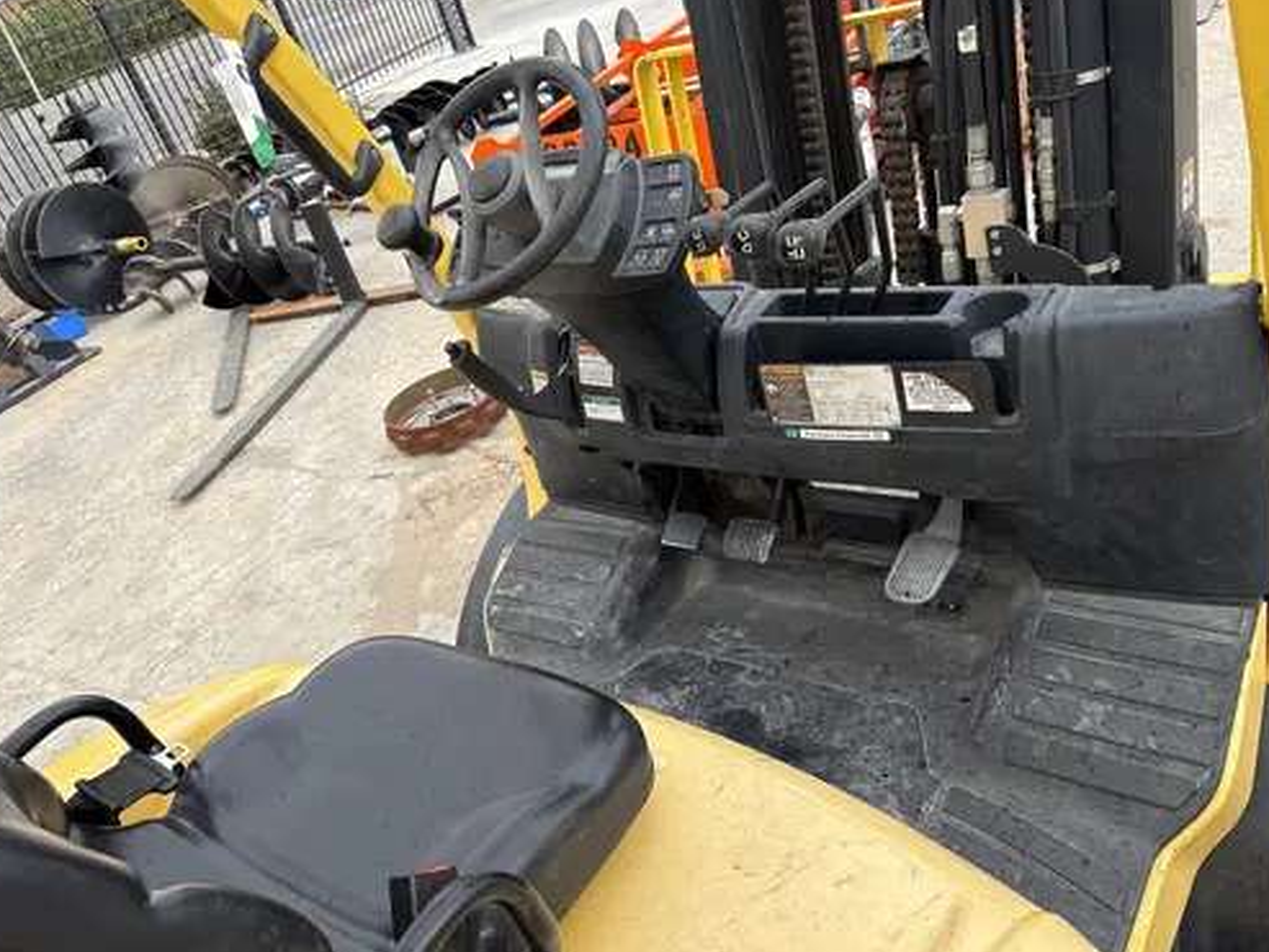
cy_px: 434
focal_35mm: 29
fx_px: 1063
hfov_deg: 61.6
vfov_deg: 48.2
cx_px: 587
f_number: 1.6
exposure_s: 1/756
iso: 50
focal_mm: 5.96
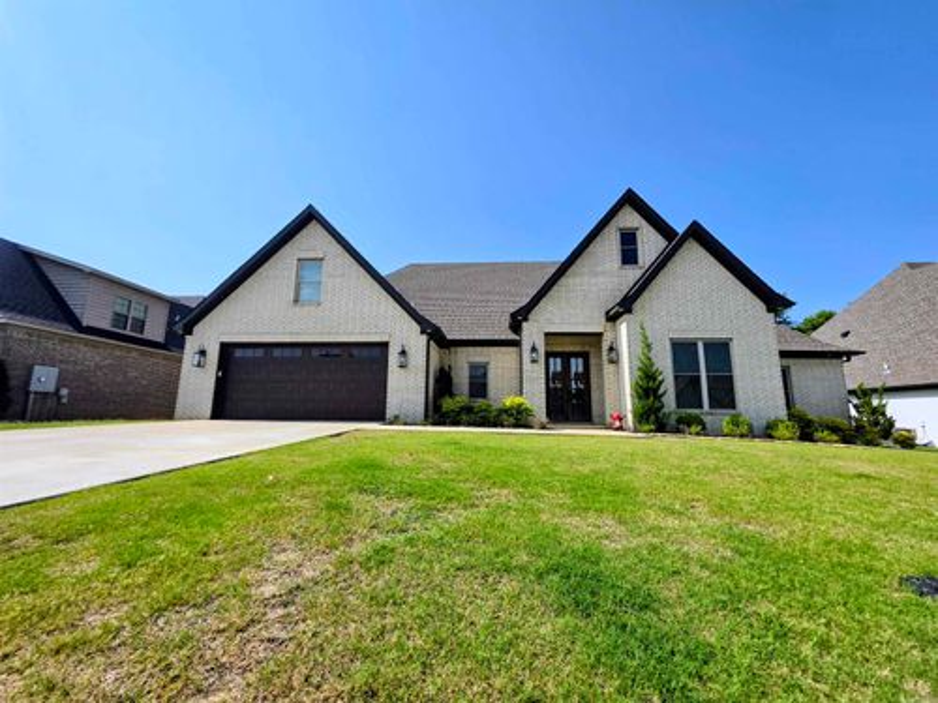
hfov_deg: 106.2
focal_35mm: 13
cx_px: 469
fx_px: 352
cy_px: 352
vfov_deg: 89.9
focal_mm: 2.2
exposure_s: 1/2483
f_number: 1.9
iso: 32
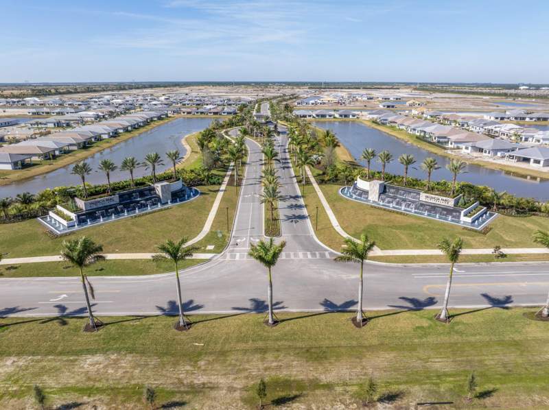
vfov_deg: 56.7
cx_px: 274
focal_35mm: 24
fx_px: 380
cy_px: 205
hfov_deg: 71.7
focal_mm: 12.29
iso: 100
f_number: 8
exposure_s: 1/400
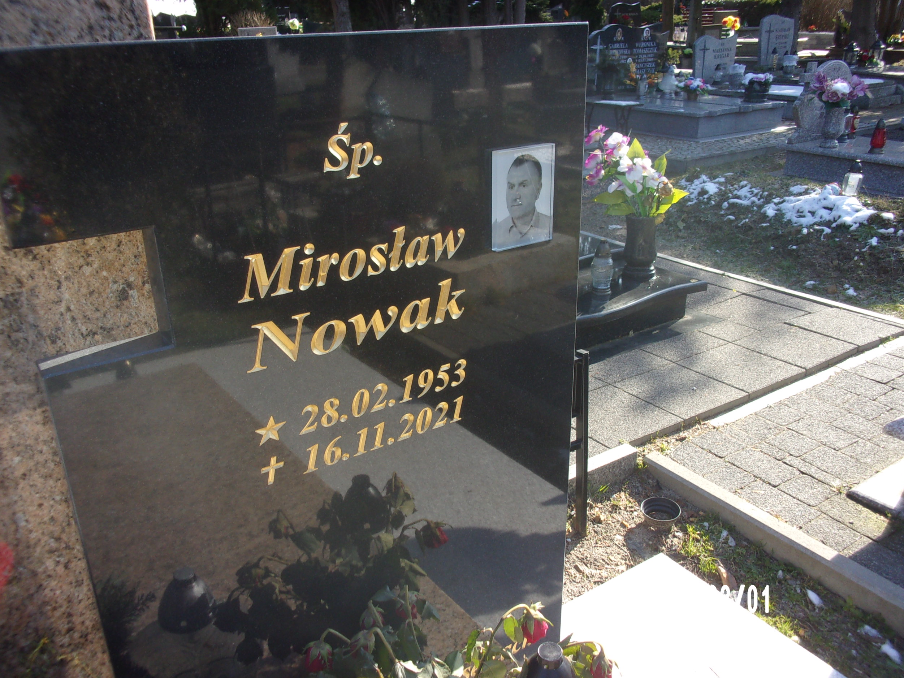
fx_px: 757
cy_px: 341
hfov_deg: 61.7
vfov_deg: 48.2
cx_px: 439
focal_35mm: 29
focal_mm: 5.1
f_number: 3.9
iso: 80
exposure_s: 1/170
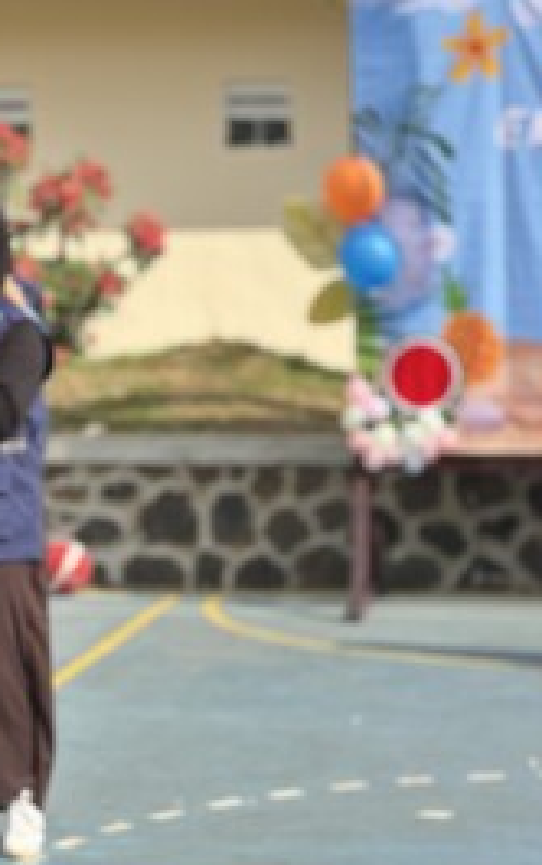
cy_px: 405
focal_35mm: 123
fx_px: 2902
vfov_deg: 17.0
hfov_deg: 10.6
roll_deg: +0.6
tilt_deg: -0.9
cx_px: 101
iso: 25
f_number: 2.8
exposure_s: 1/199
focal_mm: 9
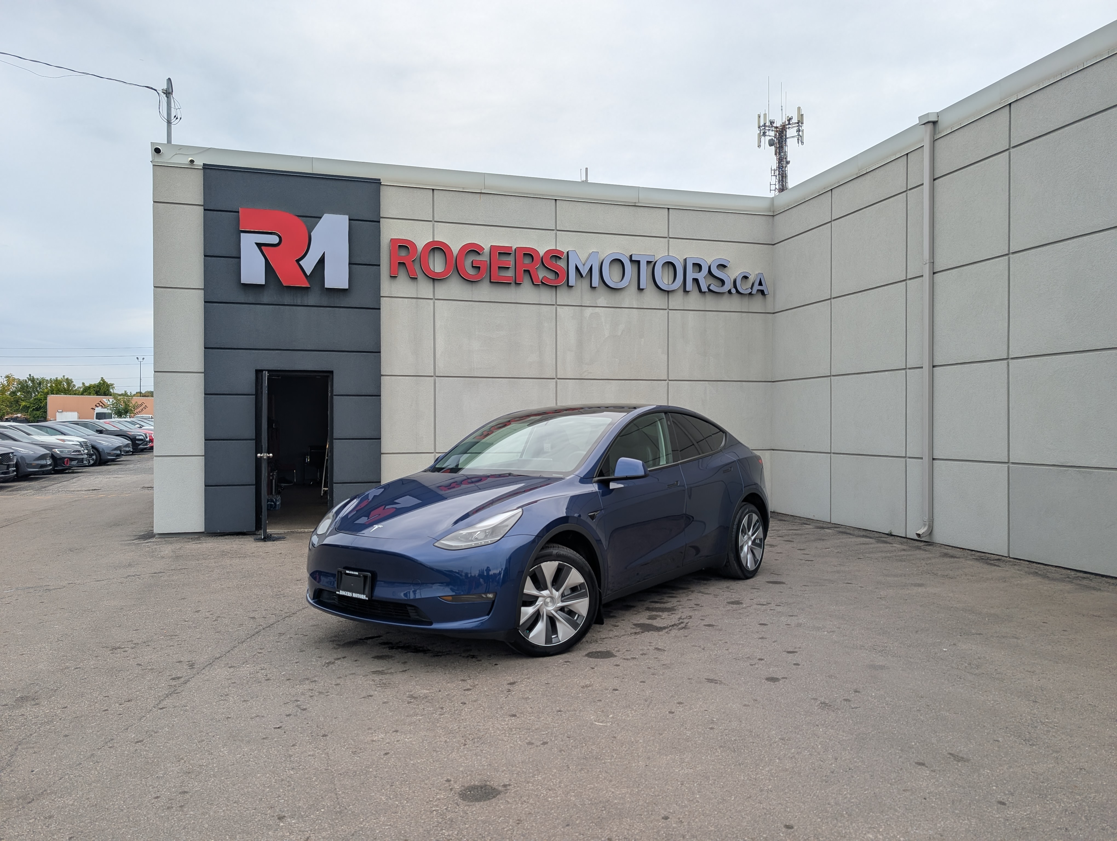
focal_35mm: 24
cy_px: 420
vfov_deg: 56.9
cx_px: 558
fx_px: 776
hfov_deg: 71.5
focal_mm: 6.9
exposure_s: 1/258
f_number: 1.68
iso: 21
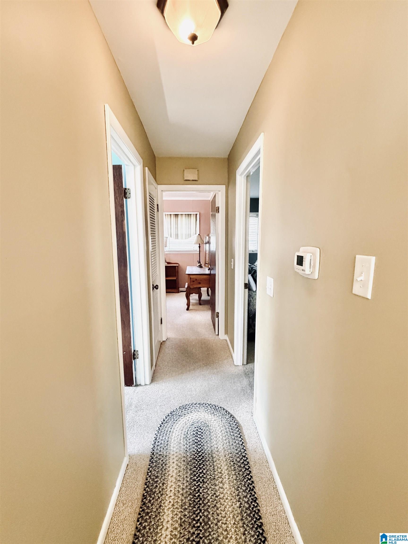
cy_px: 272
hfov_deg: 85.7
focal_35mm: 14
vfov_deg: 102.1
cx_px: 204
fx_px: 220
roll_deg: +0.5
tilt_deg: -6.7
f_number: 2.2
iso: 640
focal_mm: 2.22
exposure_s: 1/60
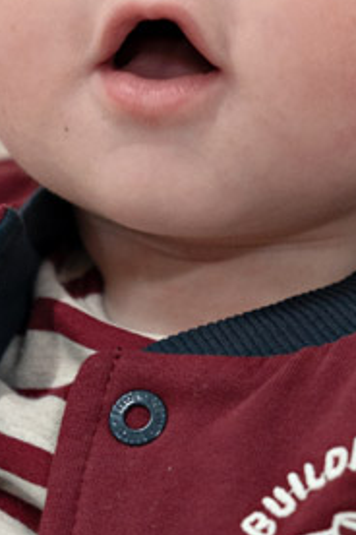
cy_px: 490
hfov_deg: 7.6
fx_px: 2685
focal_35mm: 181
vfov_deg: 11.3
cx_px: 140
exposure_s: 1/125
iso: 1600
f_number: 3.5
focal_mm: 50
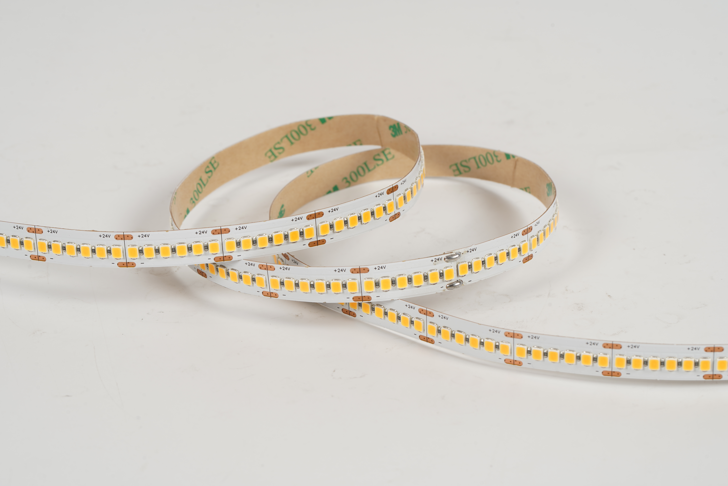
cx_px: 364
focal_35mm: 100
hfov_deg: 20.4
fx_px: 2022
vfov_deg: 13.7
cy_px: 243
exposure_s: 1/125
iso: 100
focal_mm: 100
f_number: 14
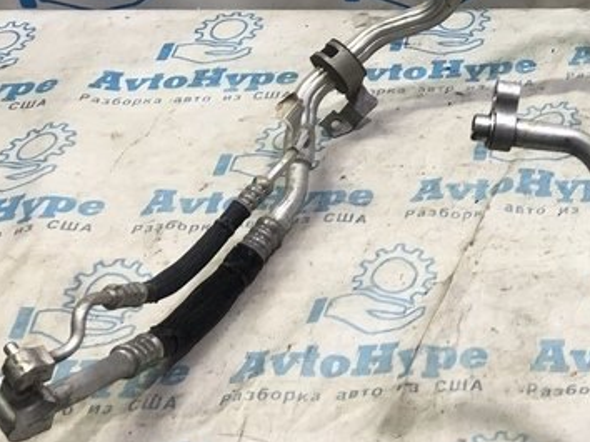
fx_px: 1380
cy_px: 57
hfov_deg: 21.8
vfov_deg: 17.9
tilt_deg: -34.9
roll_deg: +0.7
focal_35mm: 81
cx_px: 763
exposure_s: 1/33
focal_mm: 4
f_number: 1.8
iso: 25
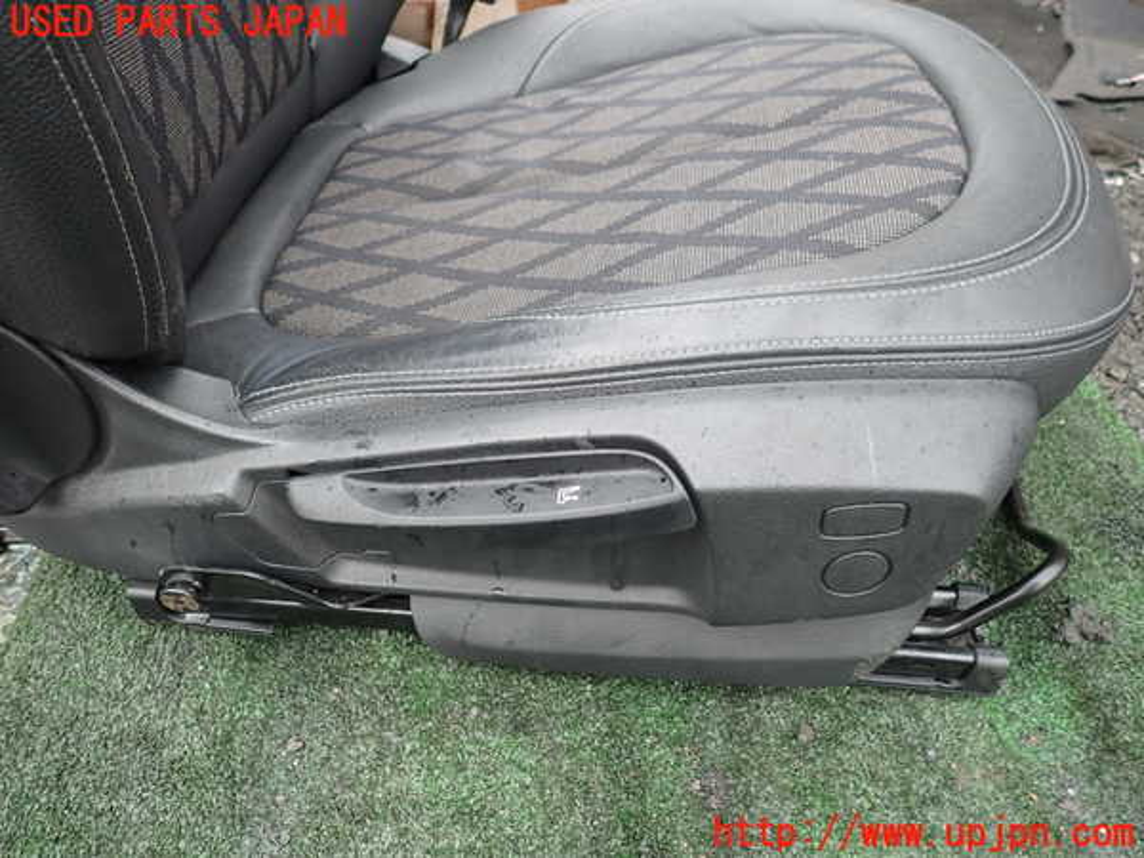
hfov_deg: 69.4
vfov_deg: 54.9
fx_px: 826
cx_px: 572
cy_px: 429
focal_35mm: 25
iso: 100
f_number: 2
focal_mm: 4.5
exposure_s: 1/80
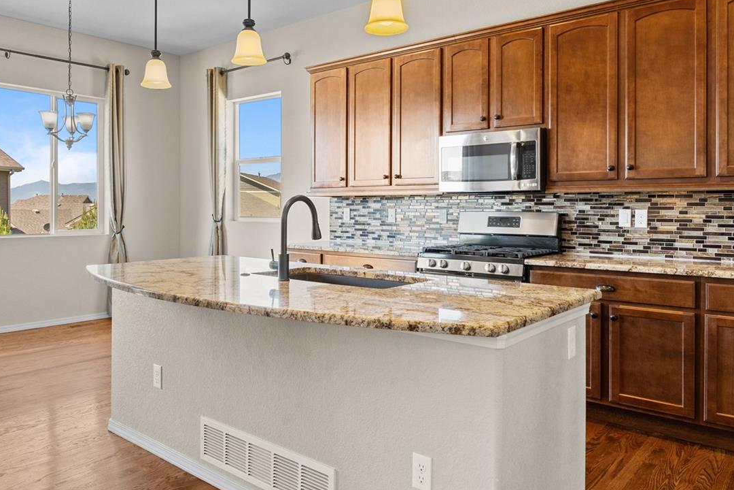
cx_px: 324
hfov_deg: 64.6
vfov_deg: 45.7
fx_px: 578
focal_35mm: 28
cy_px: 205
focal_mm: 12.6
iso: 320
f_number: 8
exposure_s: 1/4
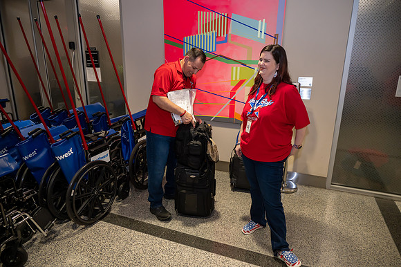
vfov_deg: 53.1
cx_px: 200
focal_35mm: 24
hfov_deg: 73.8
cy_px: 134
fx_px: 267
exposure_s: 1/160
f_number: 5
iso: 3200
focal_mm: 24
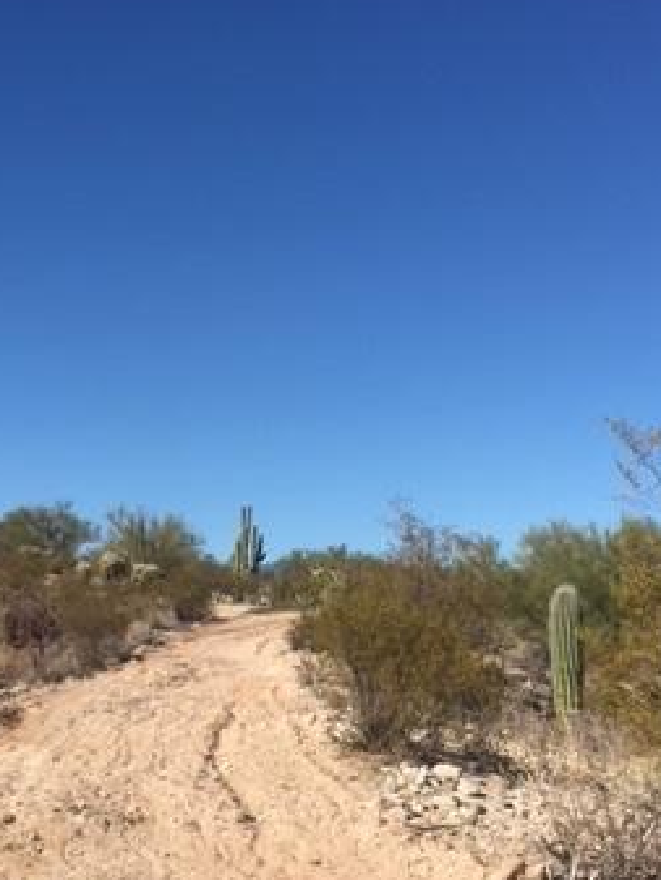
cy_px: 543
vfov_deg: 34.8
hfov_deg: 26.5
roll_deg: -1.3
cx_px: 274
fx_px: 1399
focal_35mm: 55
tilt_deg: +3.1
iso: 25
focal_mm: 4.15
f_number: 2.2
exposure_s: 1/1972
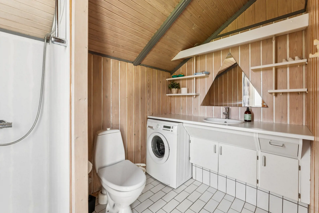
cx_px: 160
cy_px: 106
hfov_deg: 100.4
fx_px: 133
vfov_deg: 77.3
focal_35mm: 15
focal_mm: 10
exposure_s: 1/6
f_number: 8
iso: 400
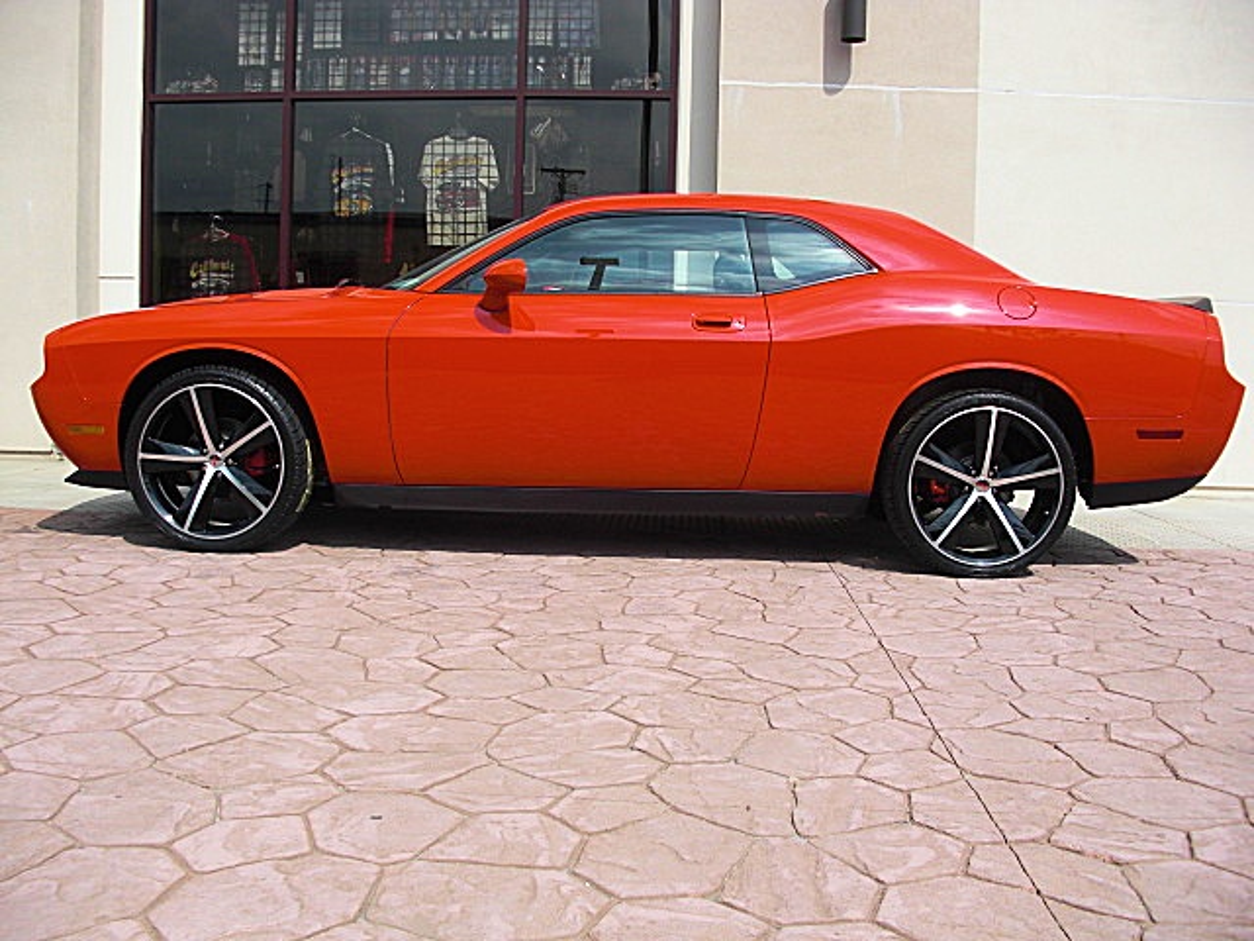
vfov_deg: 39.7
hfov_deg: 51.4
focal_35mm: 36
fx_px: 1304
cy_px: 470
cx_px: 627
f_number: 7.9
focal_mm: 6.3
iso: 50
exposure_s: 1/200
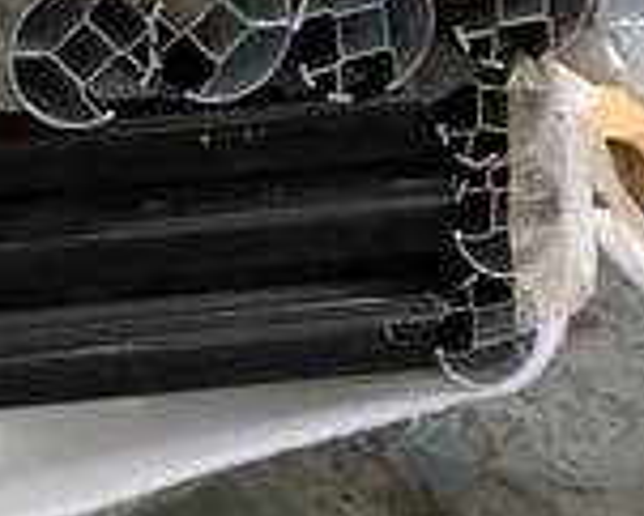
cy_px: 267
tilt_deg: -21.0
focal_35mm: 100
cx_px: -132
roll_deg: +4.6
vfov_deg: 15.4
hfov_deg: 18.2
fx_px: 1907
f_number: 2.4
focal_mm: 3.3
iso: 200
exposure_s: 1/50
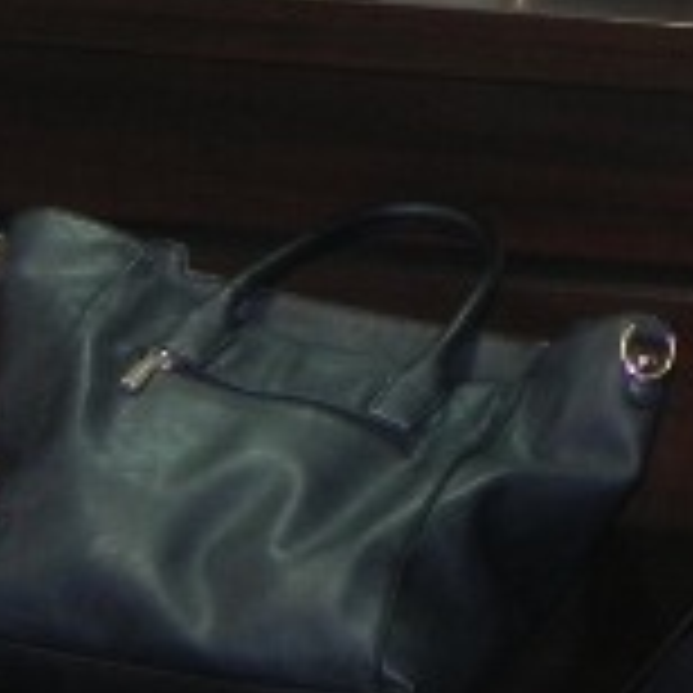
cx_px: 765
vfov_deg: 6.5
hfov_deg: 6.6
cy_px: -464
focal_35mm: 266
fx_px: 6025
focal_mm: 10.3
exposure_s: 1/30
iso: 200
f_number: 3.5
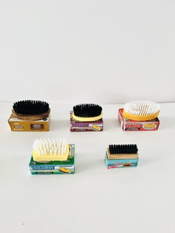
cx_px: 88
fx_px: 175
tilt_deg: -35.7
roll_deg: -2.7
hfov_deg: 53.1
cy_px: 116
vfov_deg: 67.3
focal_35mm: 26
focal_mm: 5.7
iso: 125
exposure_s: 1/121
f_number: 1.5
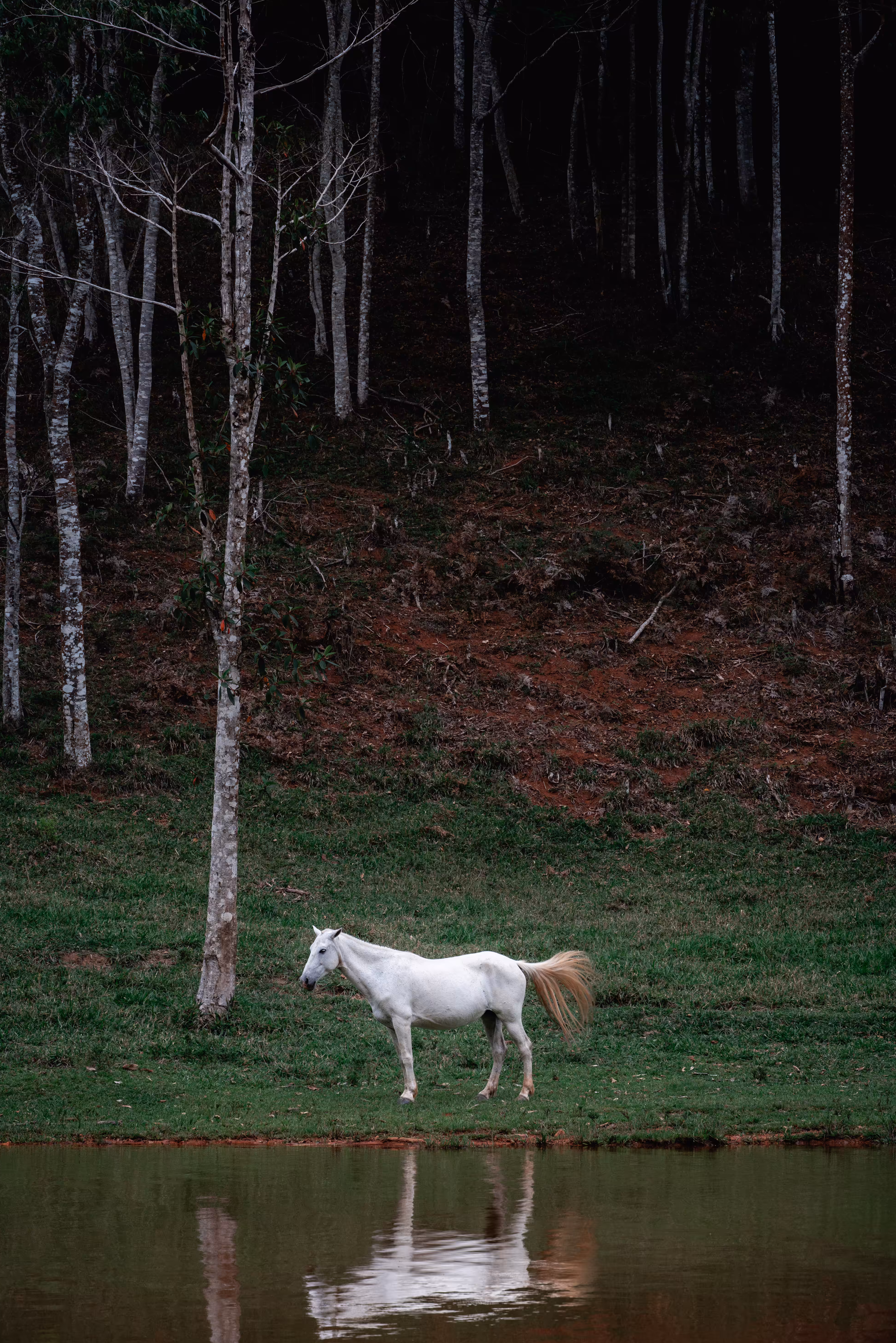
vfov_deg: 21.8
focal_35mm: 94
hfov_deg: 14.6
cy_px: 685
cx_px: 445
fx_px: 3491
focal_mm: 61
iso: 400
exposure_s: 1/250
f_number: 7.1
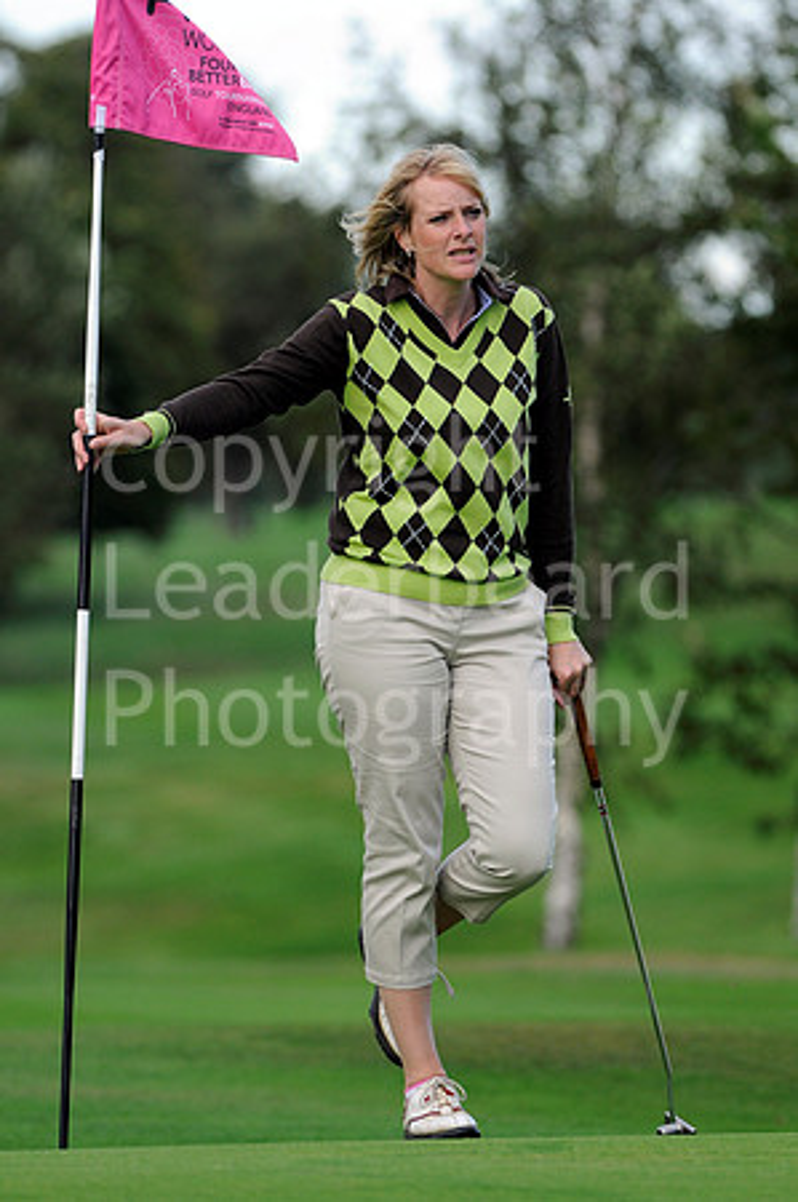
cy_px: 601
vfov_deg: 4.6
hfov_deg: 3.0
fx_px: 14996
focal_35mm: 450
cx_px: 399
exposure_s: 1/800
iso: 400
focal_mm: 300
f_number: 5
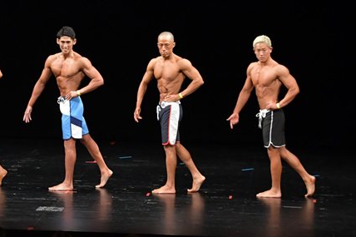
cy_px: 95
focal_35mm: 212
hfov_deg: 9.7
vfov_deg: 6.5
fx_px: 2096
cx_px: 71
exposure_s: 1/400
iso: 3200
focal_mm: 78
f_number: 5.6
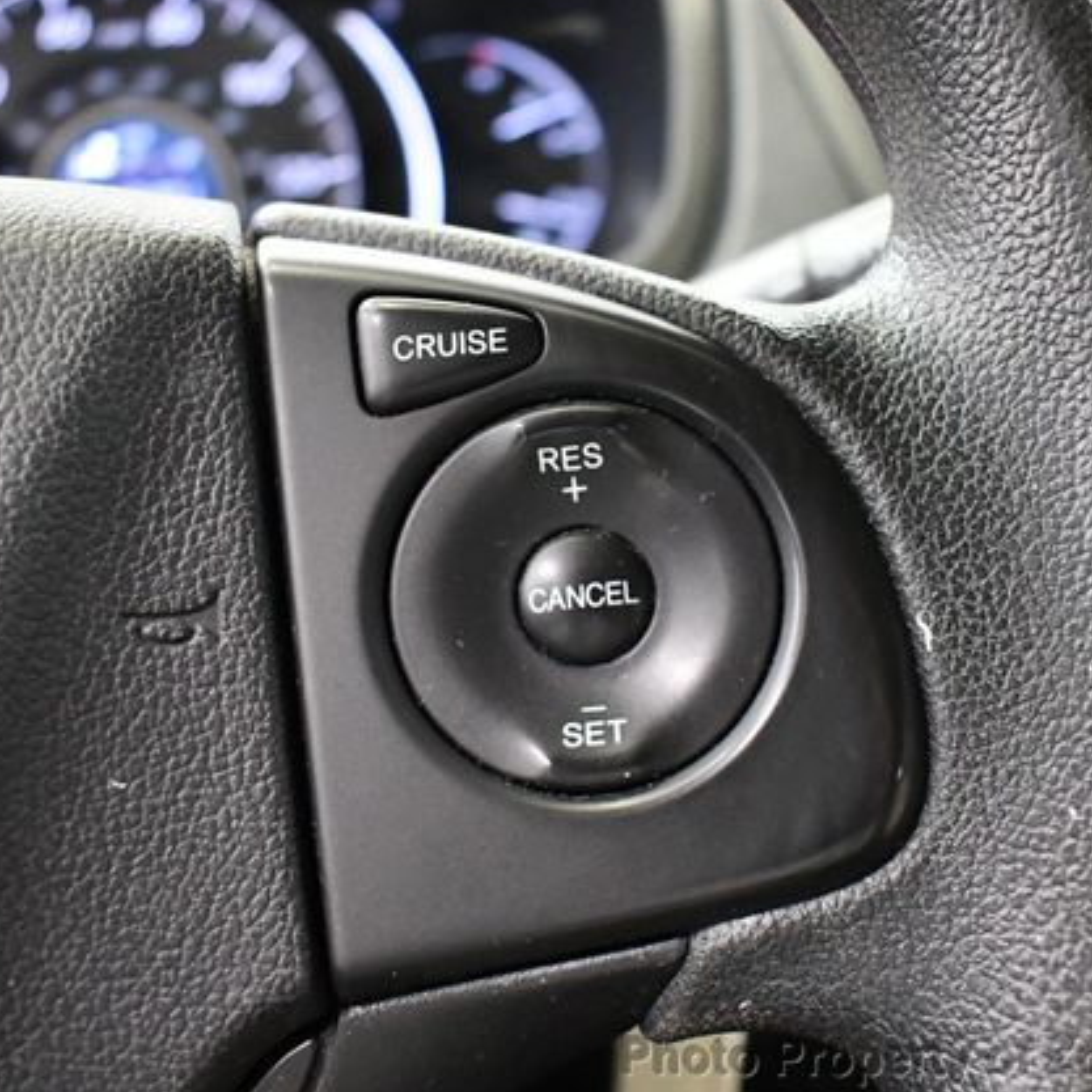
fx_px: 1677
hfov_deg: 36.0
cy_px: 547
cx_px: 589
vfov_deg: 36.1
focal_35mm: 47
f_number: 3.5
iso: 5600
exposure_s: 1/60
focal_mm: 18
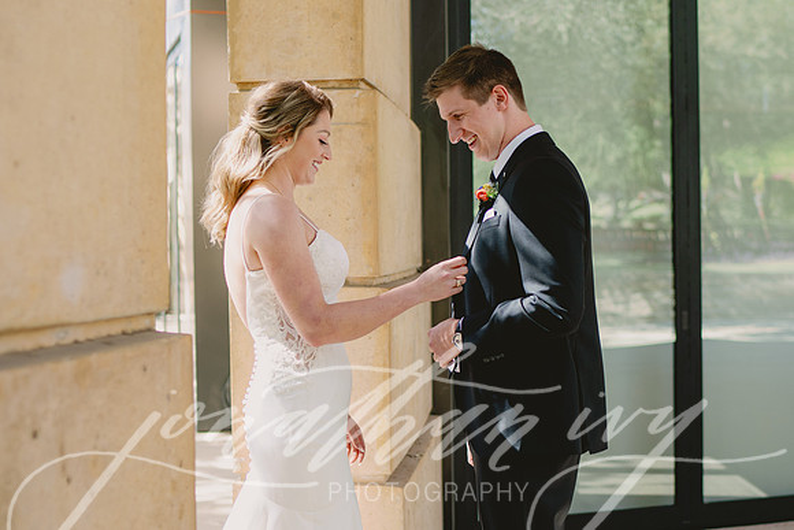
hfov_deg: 34.3
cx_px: 445
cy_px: 259
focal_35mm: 58
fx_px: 1286
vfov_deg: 23.3
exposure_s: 1/320
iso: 100
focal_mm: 35
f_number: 2
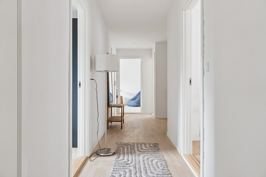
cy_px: 88
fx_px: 199
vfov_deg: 47.9
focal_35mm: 27
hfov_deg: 67.4
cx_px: 133
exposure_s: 1/1.67
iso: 200
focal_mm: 18
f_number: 8
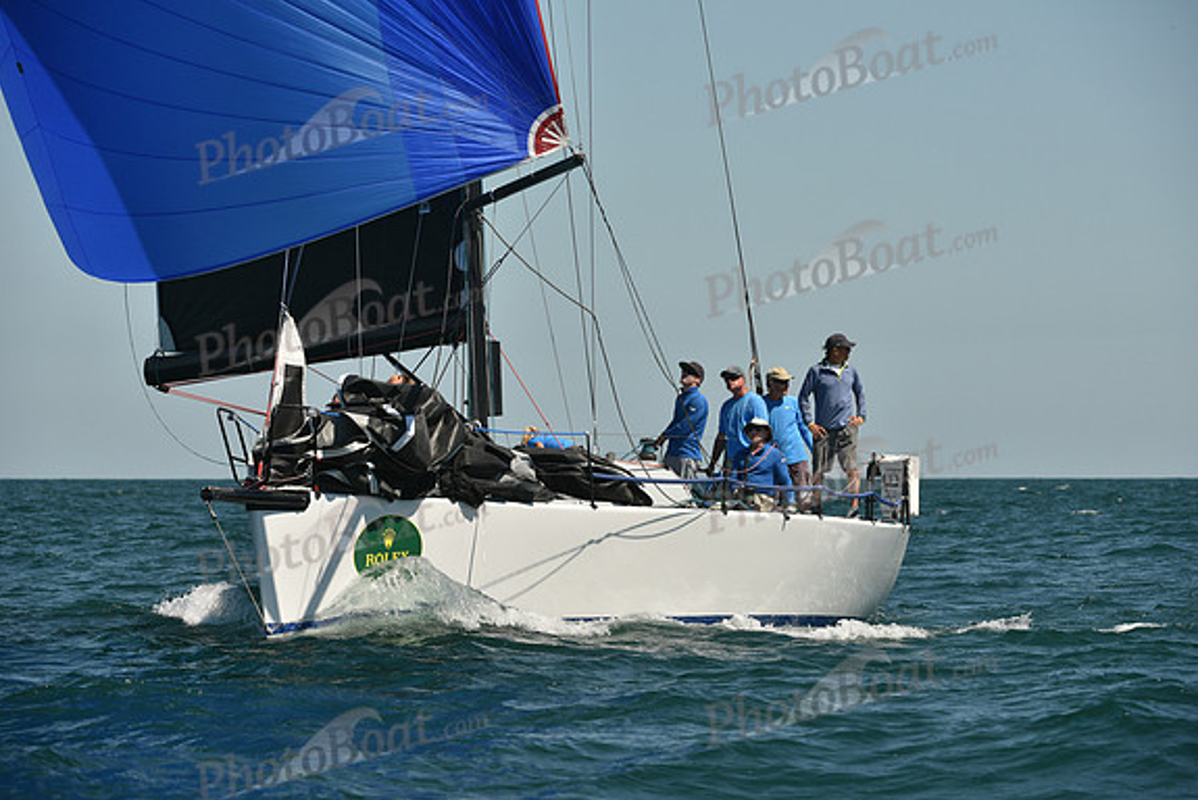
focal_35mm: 242
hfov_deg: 8.5
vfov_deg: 5.7
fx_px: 8057
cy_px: 401
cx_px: 598
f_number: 7.1
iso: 250
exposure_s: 1/1250
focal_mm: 240
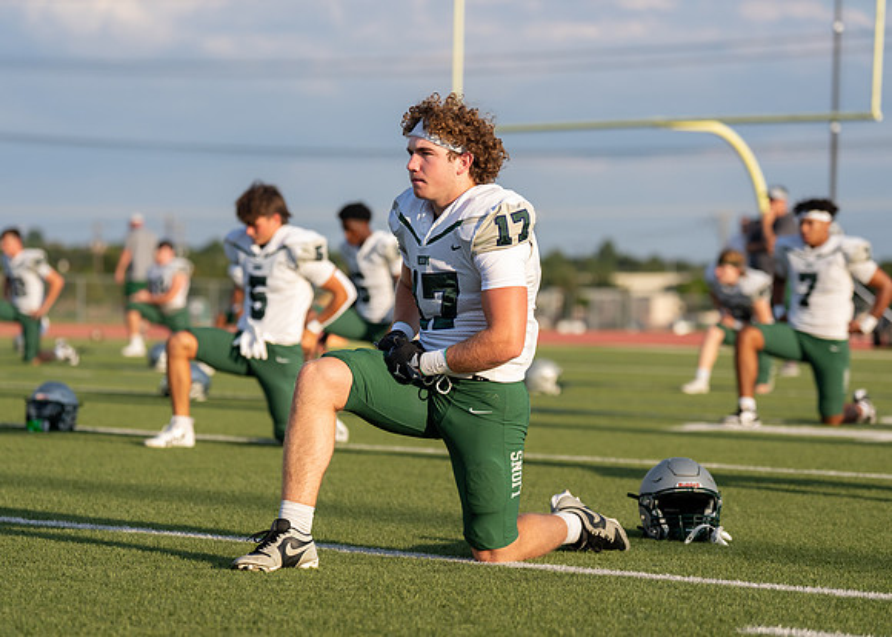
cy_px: 342
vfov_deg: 11.1
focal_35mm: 130
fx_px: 3290
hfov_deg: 15.4
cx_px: 455
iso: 500
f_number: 2.8
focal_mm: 108
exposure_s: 1/5000
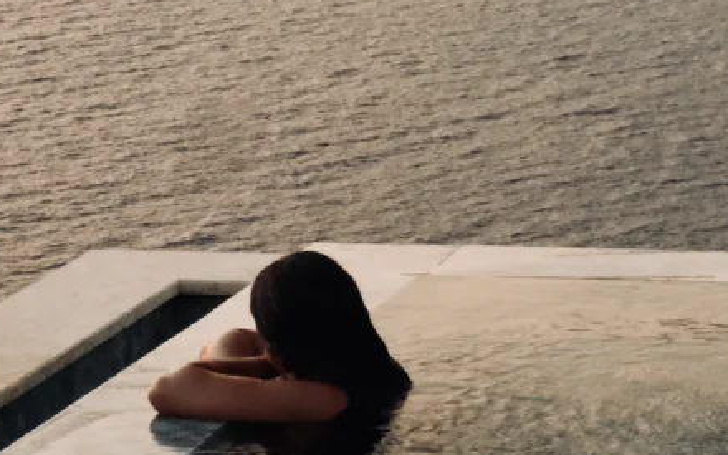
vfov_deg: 6.7
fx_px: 3909
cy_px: 149
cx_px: 224
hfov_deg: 10.6
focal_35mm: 197
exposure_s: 1/26
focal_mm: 55
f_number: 20
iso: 3200
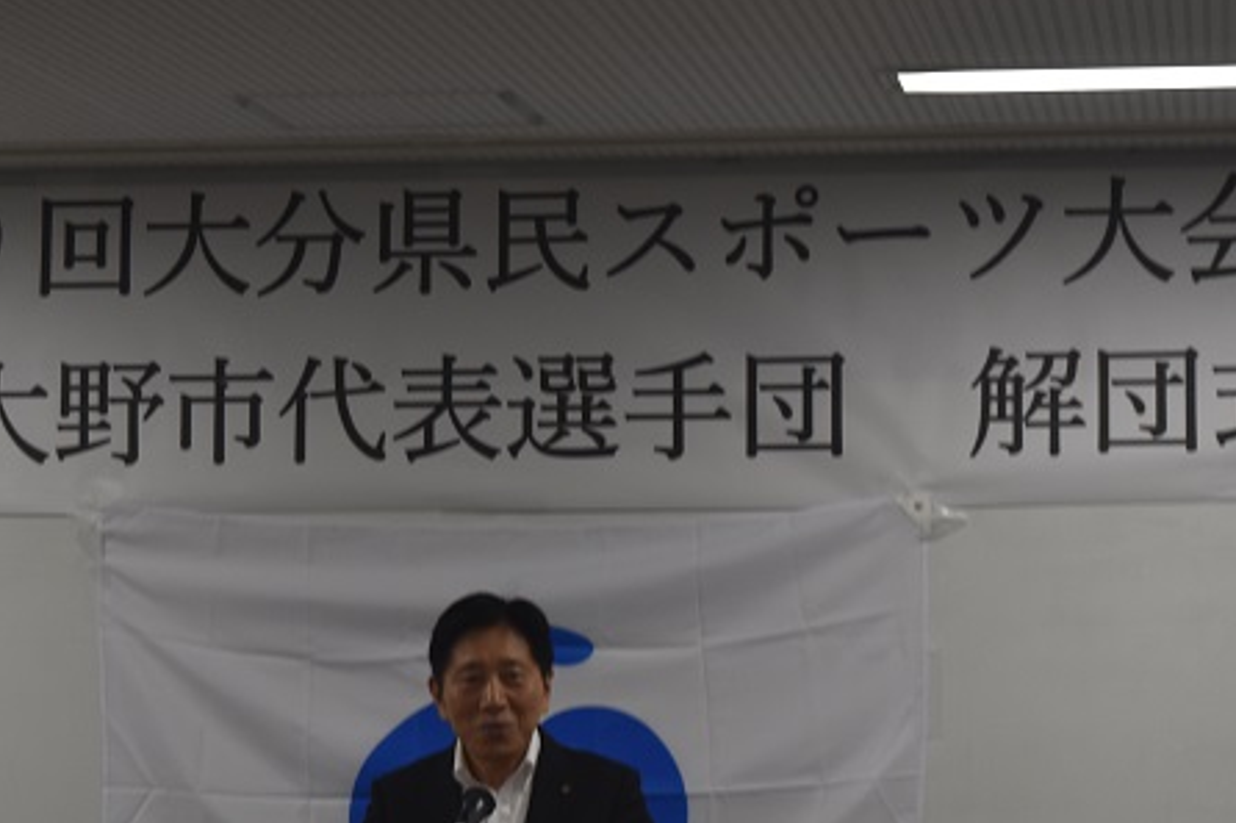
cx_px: 596
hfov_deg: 14.8
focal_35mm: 139
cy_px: 610
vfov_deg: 9.9
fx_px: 4765
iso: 400
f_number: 5.6
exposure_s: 1/60
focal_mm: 55
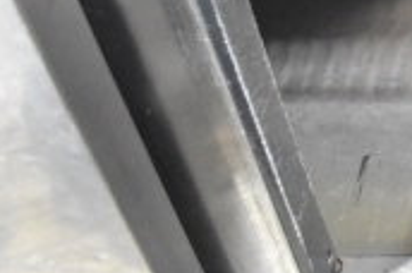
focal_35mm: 96
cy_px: -154
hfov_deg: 17.7
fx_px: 1097
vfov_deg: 13.3
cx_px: 709
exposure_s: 1/80
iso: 6400
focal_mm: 18
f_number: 4.5
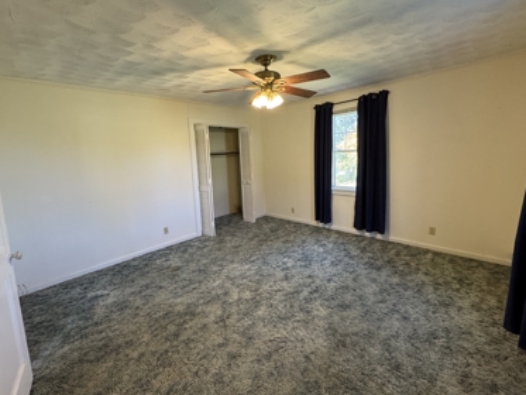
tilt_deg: -8.4
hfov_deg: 98.1
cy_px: 185
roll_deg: +2.4
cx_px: 258
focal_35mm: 15
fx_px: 228
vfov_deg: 81.7
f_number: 2.2
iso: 250
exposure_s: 1/60
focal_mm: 2.22
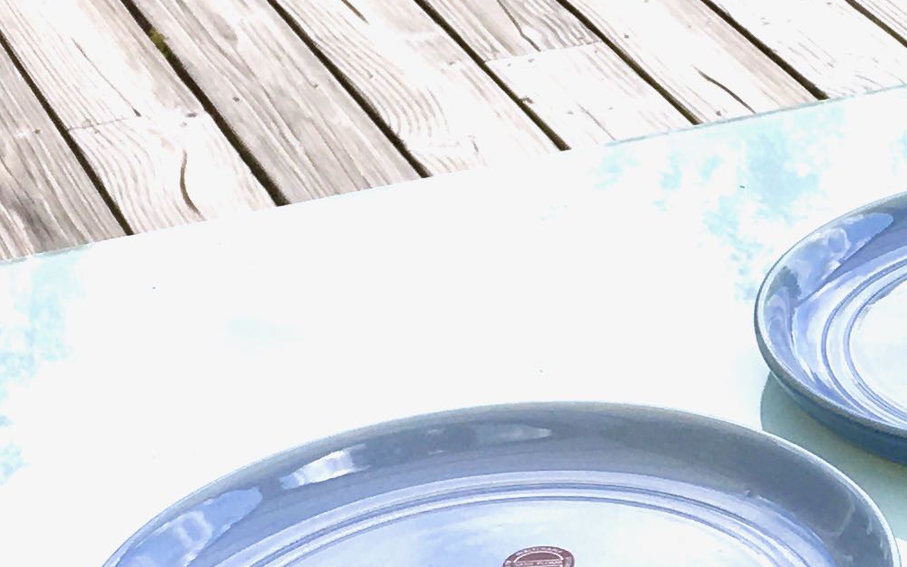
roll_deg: -1.1
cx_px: 1240
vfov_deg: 10.6
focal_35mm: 123
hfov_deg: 15.9
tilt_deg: -31.9
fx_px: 3040
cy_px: 544
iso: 25
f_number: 2.2
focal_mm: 4.15
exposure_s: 1/620
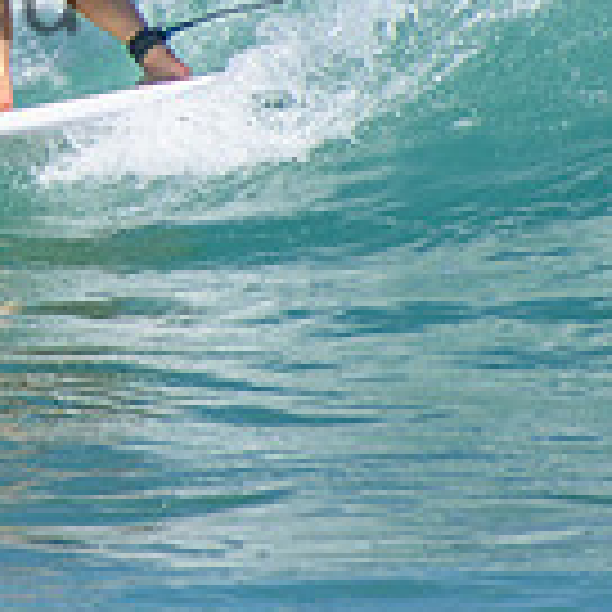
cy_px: -70
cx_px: -396
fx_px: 43365
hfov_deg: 0.8
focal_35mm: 2168
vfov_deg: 0.8
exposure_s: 1/2000
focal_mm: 400
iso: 320
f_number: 5.6
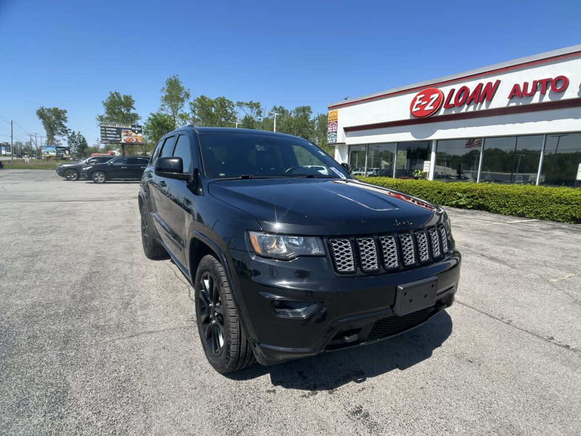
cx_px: 290
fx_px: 436
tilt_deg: -10.9
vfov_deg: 53.1
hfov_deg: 67.3
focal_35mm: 26
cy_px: 218
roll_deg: -1.3
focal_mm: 5.7
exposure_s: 1/2994
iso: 50
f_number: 1.5
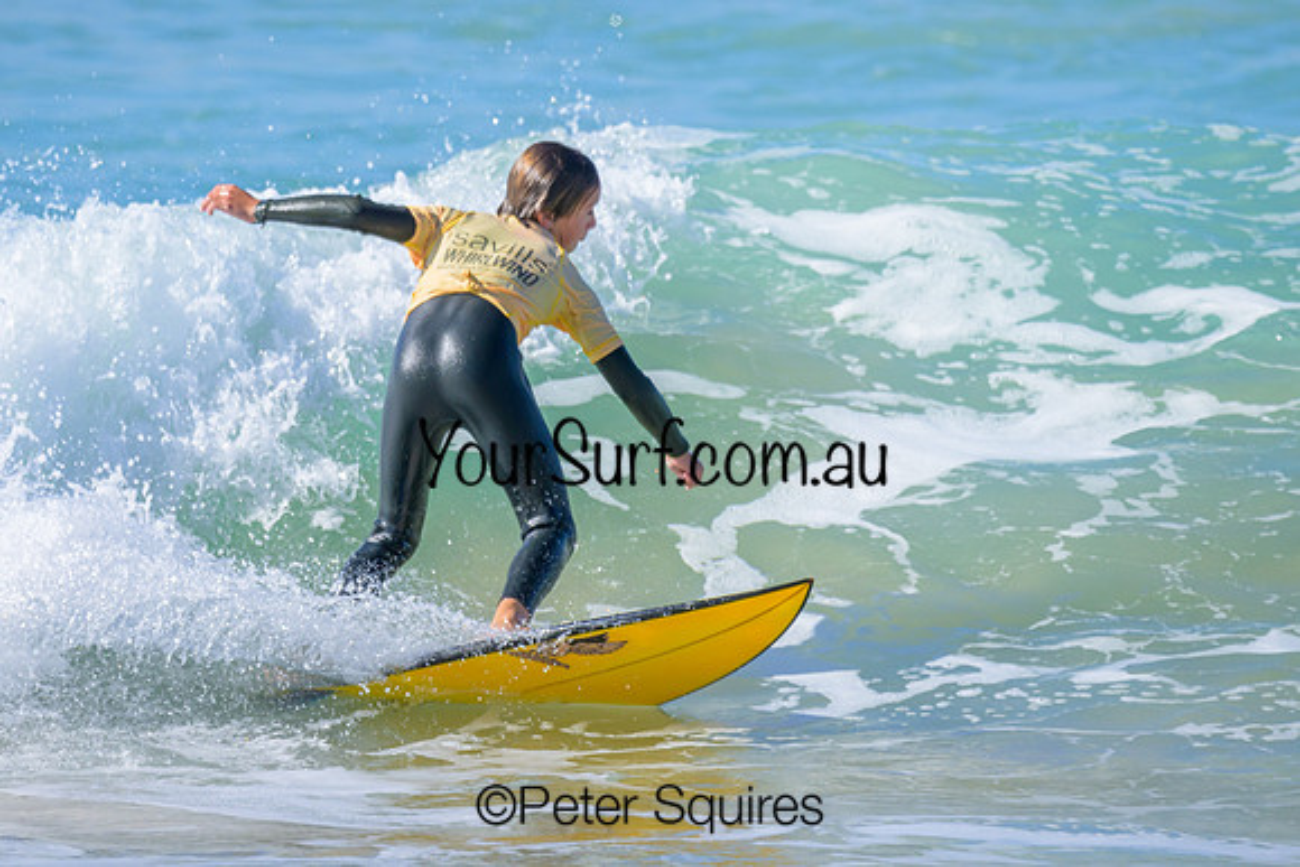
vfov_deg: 1.3
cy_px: 336
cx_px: 597
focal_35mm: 1098
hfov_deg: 1.9
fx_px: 39672
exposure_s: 1/2000
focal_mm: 800
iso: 400
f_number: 6.3
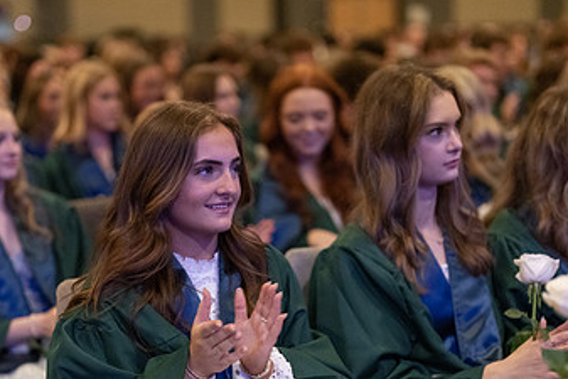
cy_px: 302
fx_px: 1357
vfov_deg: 15.8
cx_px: 241
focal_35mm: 86
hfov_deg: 23.6
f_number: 1.2
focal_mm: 50
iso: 3200
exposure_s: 1/320
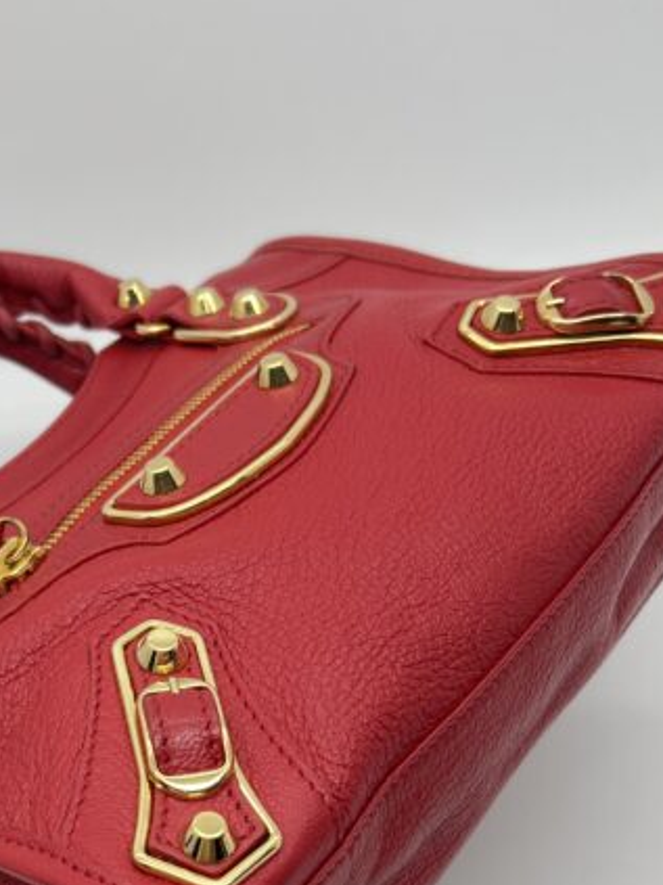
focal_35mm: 63
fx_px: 1610
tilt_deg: -45.8
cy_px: 766
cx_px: 151
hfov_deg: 23.0
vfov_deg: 29.7
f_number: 1.5
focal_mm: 5.7
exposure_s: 1/100
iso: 32
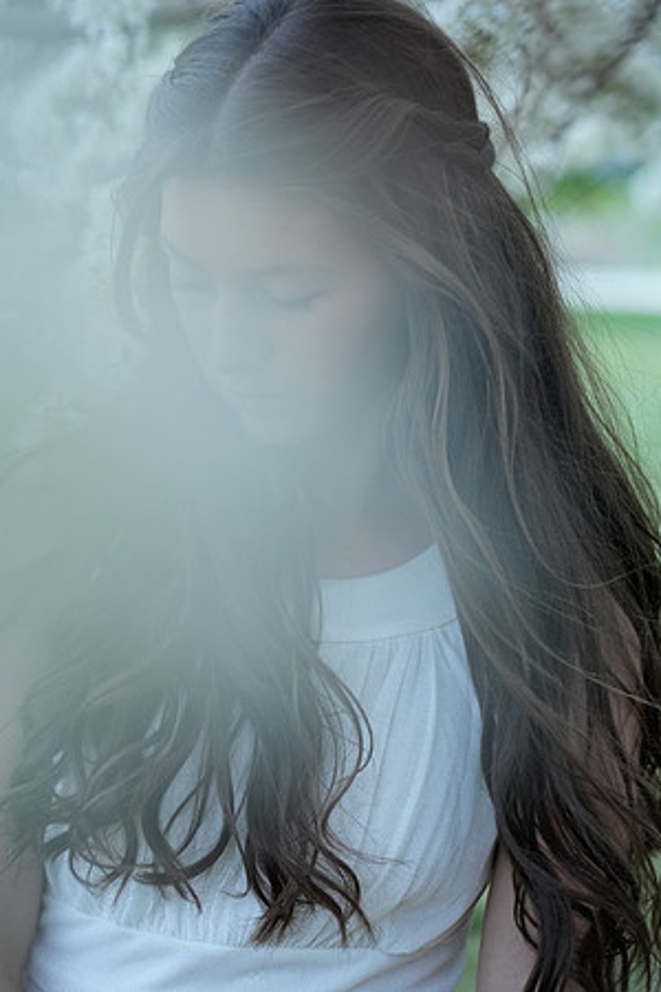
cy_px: 496
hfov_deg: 16.1
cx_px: 330
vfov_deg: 23.9
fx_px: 2341
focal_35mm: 85
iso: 2500
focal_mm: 85
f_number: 4
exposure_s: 1/400
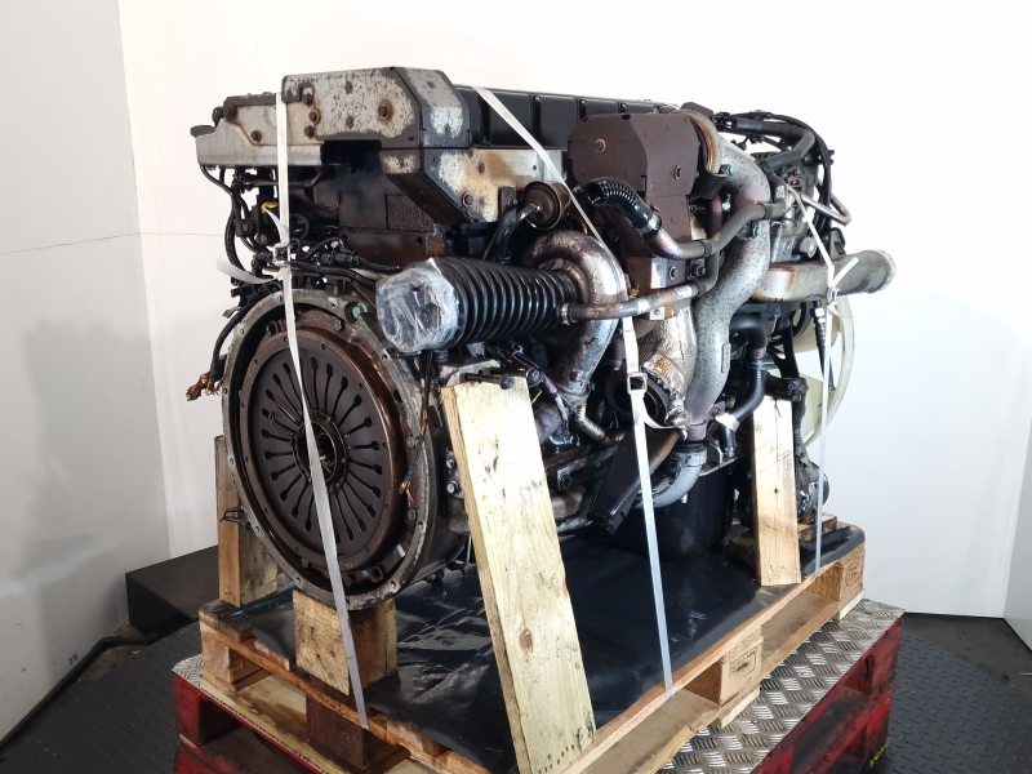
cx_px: 516
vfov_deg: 58.9
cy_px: 387
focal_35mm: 23
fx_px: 686
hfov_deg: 73.9
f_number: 1.8
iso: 100
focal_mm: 6.4
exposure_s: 1/50
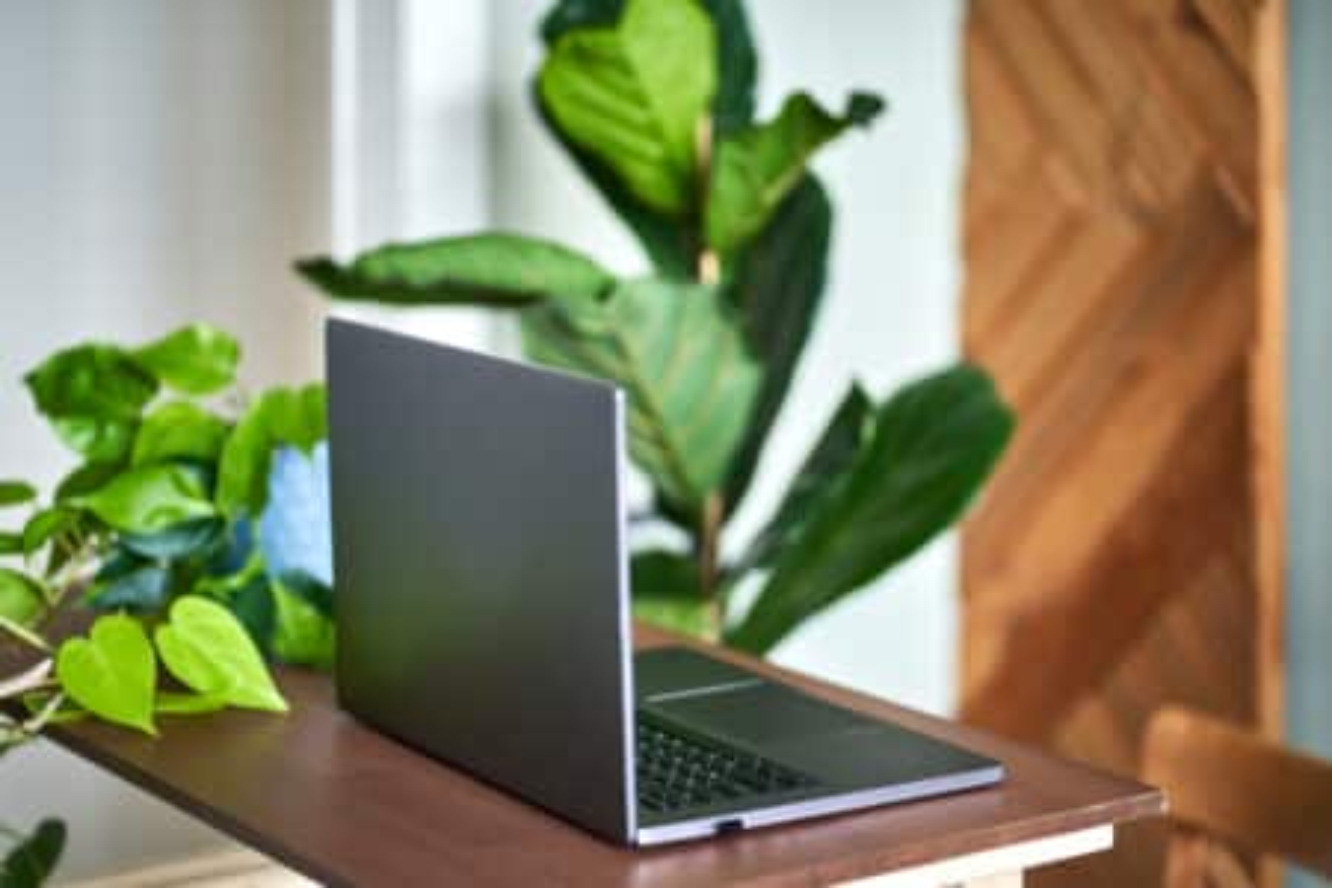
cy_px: 444
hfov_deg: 23.9
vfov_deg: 16.1
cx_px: 666
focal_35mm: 85
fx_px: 3145
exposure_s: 1/160
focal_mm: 85
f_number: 2
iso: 320
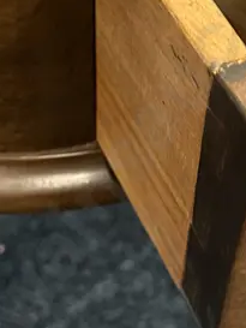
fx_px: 852
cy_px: 173
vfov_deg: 21.8
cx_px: 120
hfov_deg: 16.4
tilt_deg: -54.8
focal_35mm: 90
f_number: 1.78
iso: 640
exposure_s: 1/33
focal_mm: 6.86
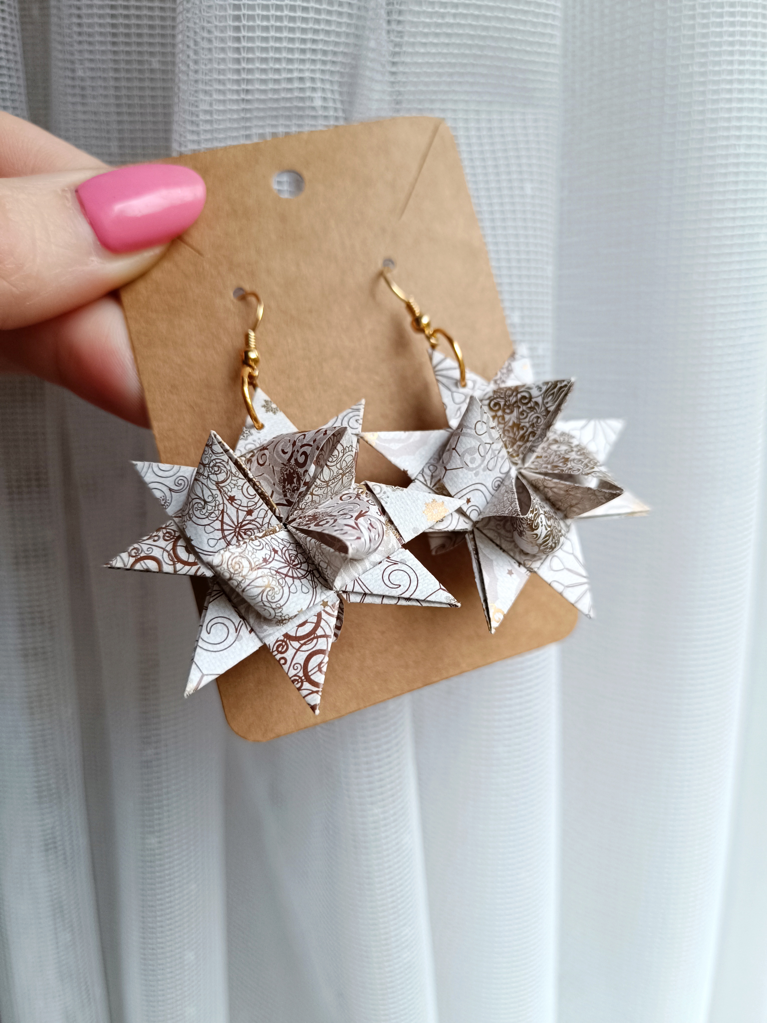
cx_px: 384
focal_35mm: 24
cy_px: 512
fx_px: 709
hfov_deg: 56.8
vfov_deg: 71.6
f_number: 1.88
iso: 658
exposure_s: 1/50.1
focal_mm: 5.59
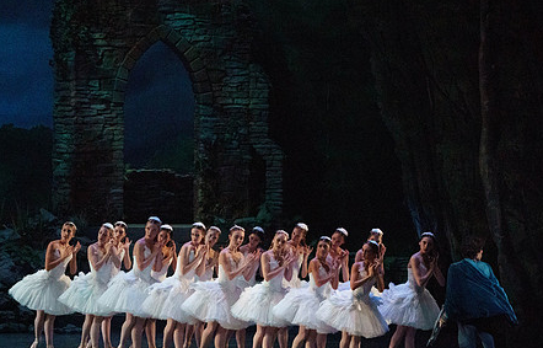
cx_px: 344
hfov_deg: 8.9
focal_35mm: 235
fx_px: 3502
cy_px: 191
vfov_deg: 5.7
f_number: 5.6
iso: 8000
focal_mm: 173
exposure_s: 1/250
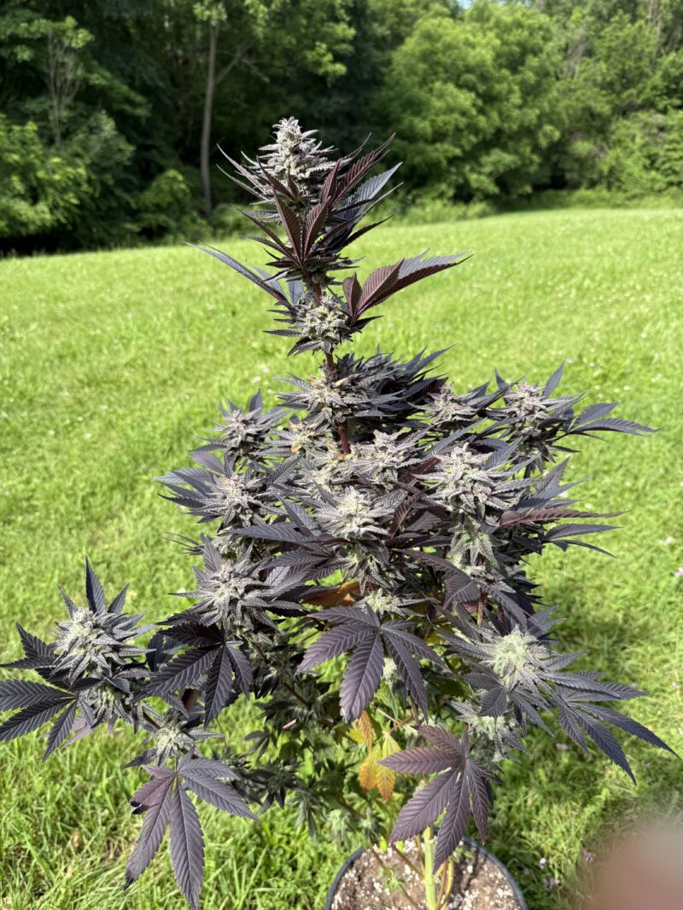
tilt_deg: -23.6
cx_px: 342
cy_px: 455
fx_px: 632
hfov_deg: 56.8
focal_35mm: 24
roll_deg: +0.9
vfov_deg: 71.6
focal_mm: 6.76
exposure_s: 1/1585
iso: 80
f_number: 1.78
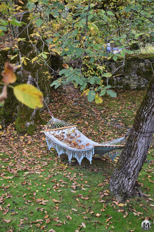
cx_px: 77
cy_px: 116
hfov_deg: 20.2
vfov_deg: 29.9
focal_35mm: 68
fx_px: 433
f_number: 4.8
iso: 400
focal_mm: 45
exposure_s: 1/60
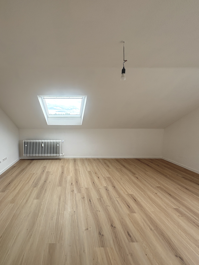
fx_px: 107
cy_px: 132
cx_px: 100
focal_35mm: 14
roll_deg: +0.5
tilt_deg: -5.3
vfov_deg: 102.1
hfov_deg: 85.7
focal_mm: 2.22
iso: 64
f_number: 2.2
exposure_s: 1/147
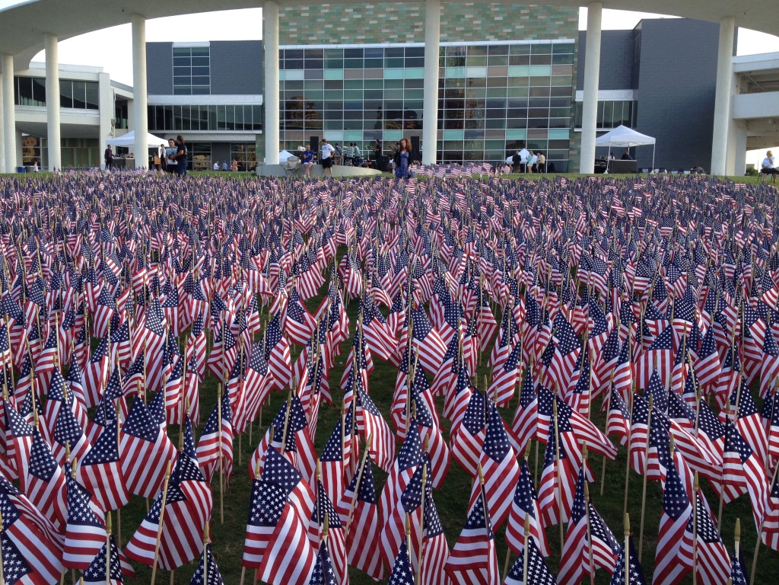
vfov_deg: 40.7
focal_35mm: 35
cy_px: 292
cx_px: 390
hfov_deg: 52.6
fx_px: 788
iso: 50
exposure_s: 1/308
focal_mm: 4.28
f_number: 2.4
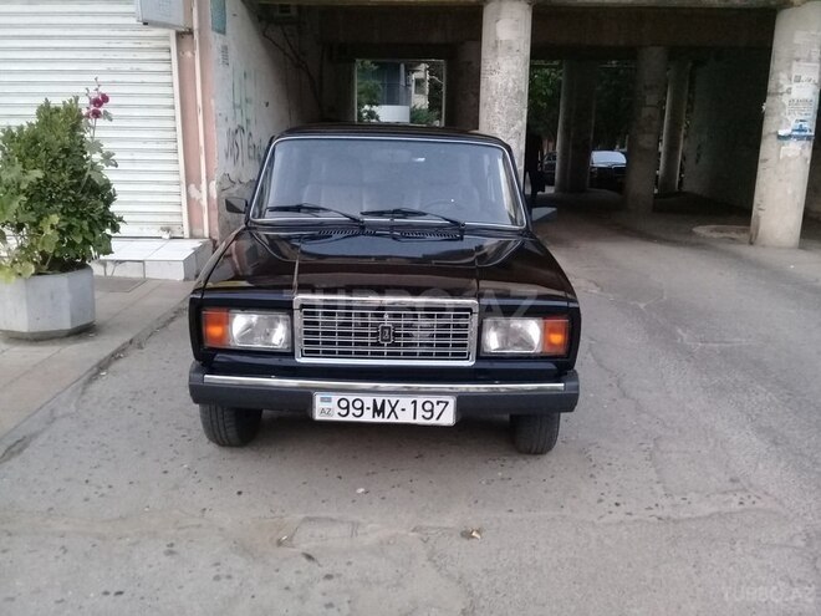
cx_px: 410
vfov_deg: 45.4
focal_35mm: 31
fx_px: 735
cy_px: 308
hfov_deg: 58.4
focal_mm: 3.3
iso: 200
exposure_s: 1/40
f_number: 2.2
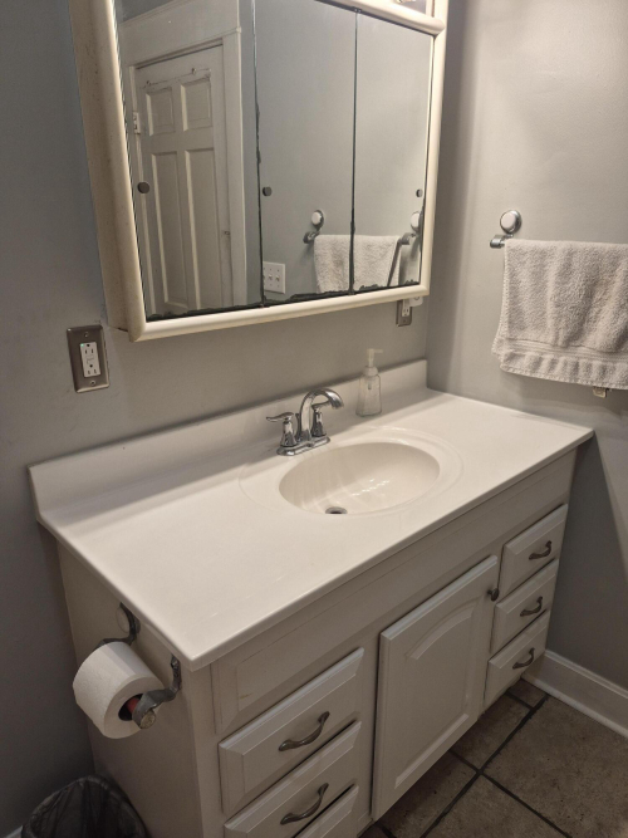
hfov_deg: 58.9
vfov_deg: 73.9
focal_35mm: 23
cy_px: 419
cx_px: 314
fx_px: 557
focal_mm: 5.4
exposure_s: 1/120
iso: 64
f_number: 1.8
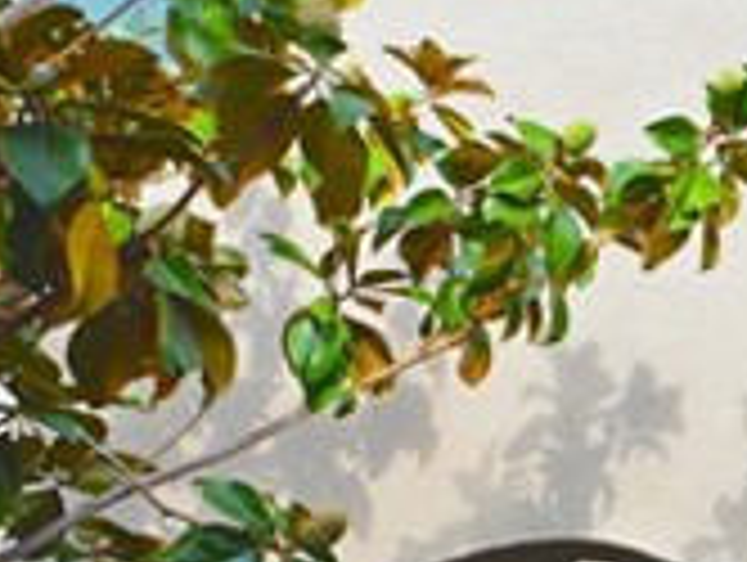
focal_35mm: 83
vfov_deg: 16.7
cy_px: 762
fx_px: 1794
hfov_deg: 18.0
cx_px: 1390
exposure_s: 1/200
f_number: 5.6
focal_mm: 14
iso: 160
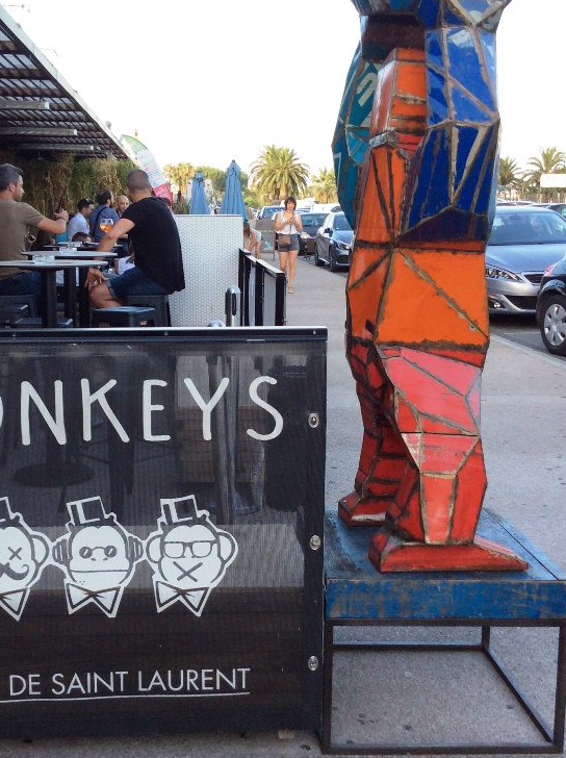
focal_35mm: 45
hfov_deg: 31.9
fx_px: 983
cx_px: 204
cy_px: 354
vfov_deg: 42.1
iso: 32
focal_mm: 3.3
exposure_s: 1/161
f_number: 2.4
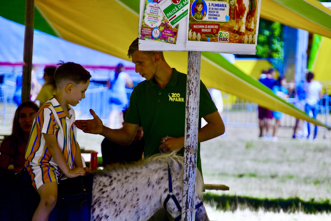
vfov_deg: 4.6
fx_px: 2762
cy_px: 110
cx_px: 166
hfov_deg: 6.9
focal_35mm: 300
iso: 200
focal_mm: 200
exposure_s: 1/500
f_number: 5.6
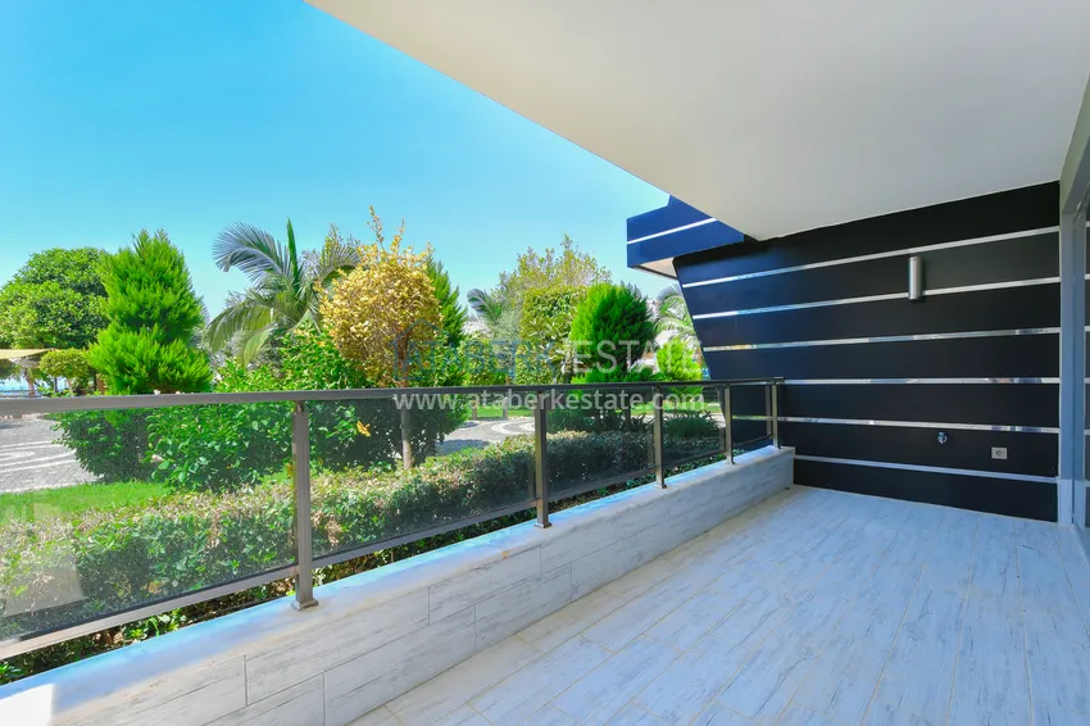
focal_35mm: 15
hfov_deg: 100.4
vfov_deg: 77.3
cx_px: 545
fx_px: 454
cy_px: 363
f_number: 8
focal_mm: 10
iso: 100
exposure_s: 1/60
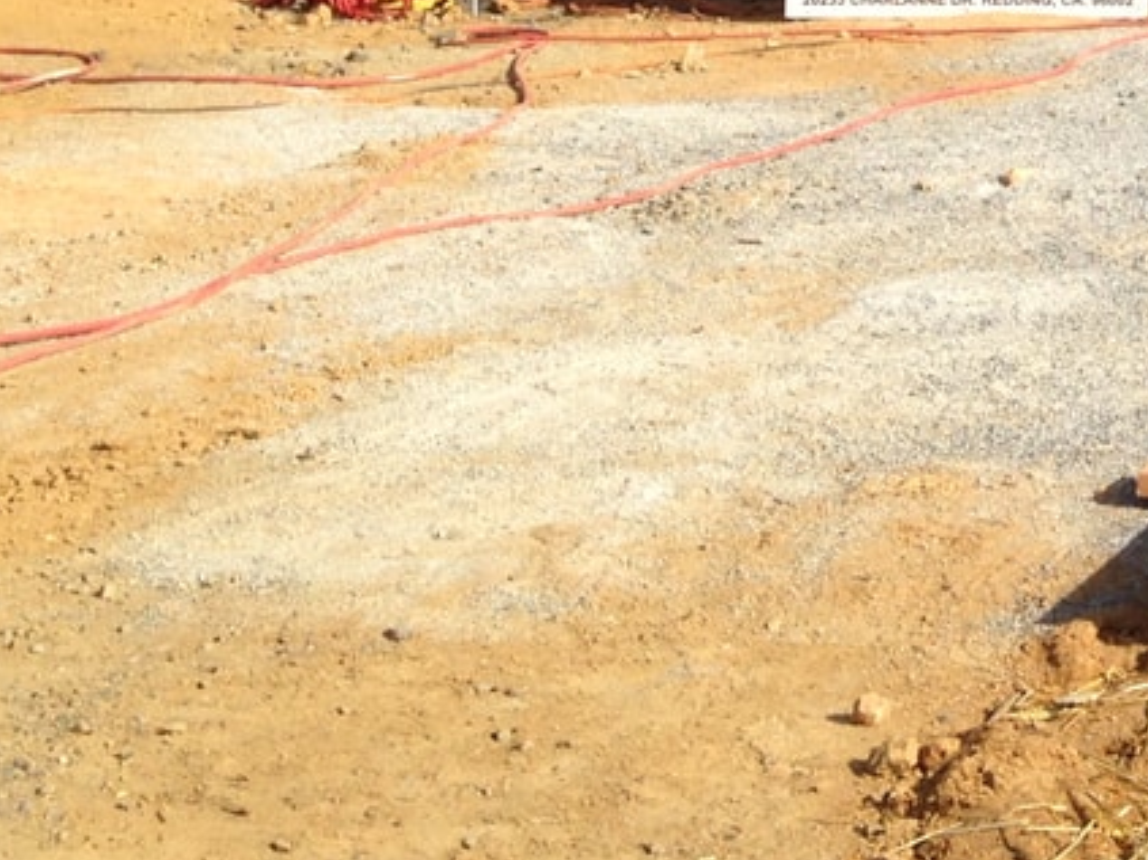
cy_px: -385
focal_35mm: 104
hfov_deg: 17.4
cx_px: 1605
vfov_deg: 13.5
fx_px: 3448
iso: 50
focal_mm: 4.12
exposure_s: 1/1642
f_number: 2.4
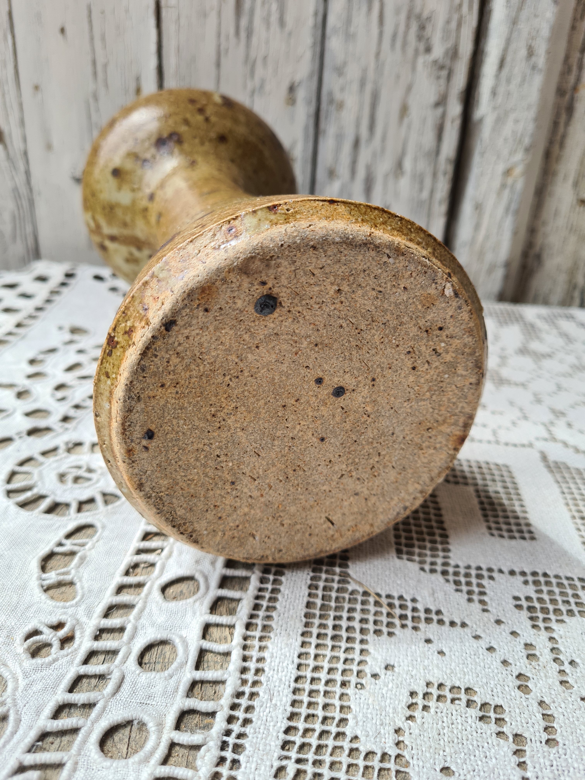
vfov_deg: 67.3
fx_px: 586
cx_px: 292
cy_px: 390
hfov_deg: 53.1
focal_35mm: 26
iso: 50
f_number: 1.8
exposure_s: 1/576
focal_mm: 5.4
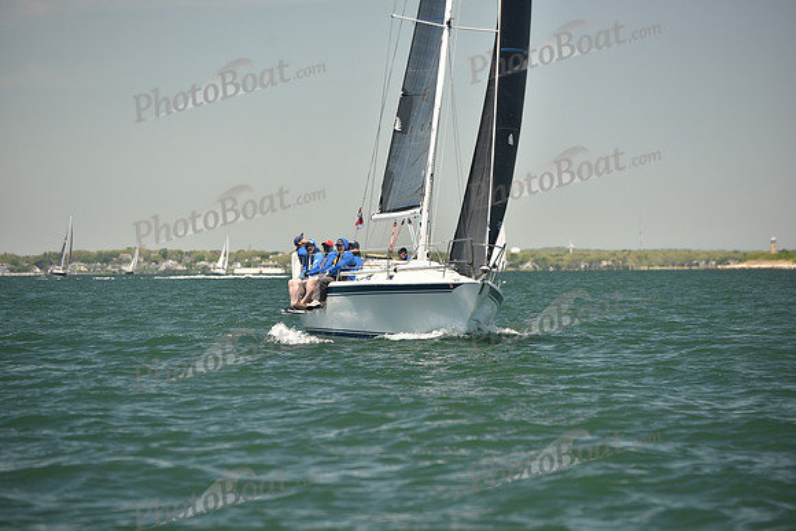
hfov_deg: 10.3
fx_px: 4423
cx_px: 398
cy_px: 266
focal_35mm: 200
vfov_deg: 6.9
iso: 250
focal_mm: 200
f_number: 5
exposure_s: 1/800
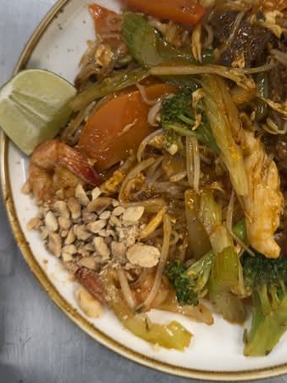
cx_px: 212
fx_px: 431
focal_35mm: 39
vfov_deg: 47.4
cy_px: 141
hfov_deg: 36.0
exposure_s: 1/120
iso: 160
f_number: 1.78
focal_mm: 6.76
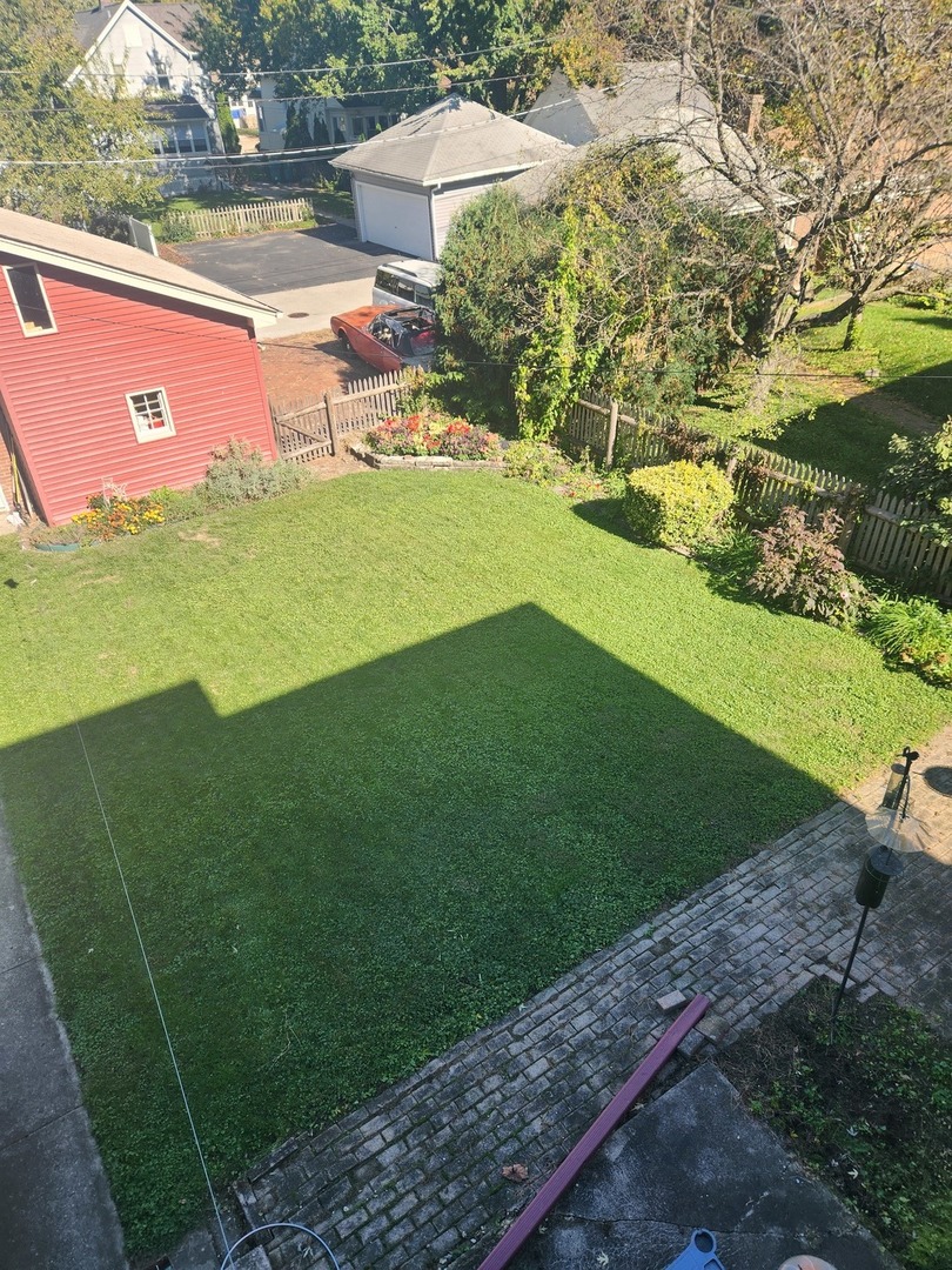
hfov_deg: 58.9
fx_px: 843
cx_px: 476
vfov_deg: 73.9
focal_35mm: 23
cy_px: 635
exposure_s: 1/516
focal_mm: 5.4
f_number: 1.8
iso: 20
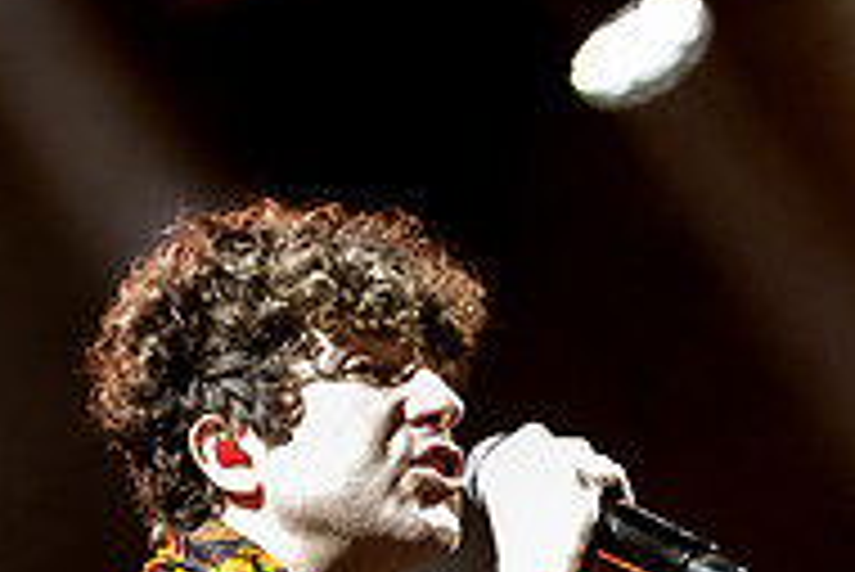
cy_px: 620
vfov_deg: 4.8
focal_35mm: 289
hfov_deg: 7.1
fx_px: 6869
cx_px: 586
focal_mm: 85
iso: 3200
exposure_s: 1/500
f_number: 2.8
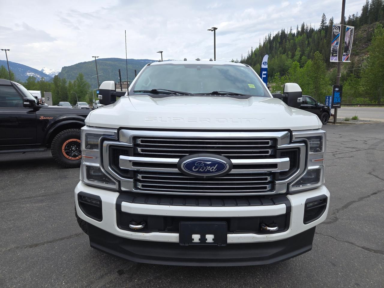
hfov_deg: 73.9
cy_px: 144
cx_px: 192
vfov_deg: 58.9
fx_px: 255
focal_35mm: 23
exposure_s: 1/1215
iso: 25
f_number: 1.8
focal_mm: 5.4
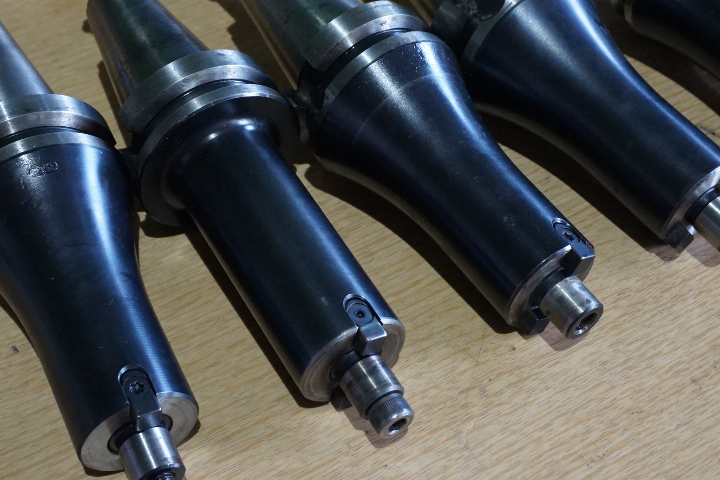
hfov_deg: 32.9
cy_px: 201
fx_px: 1218
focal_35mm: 61
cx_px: 390
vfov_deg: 22.3
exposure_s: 1/60
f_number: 5.6
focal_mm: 23
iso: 1600
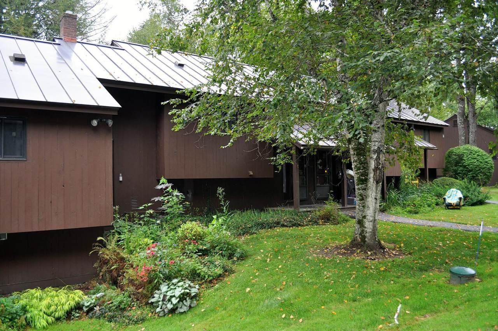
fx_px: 414
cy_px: 166
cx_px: 249
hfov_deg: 62.0
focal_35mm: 30
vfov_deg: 43.5
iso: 200
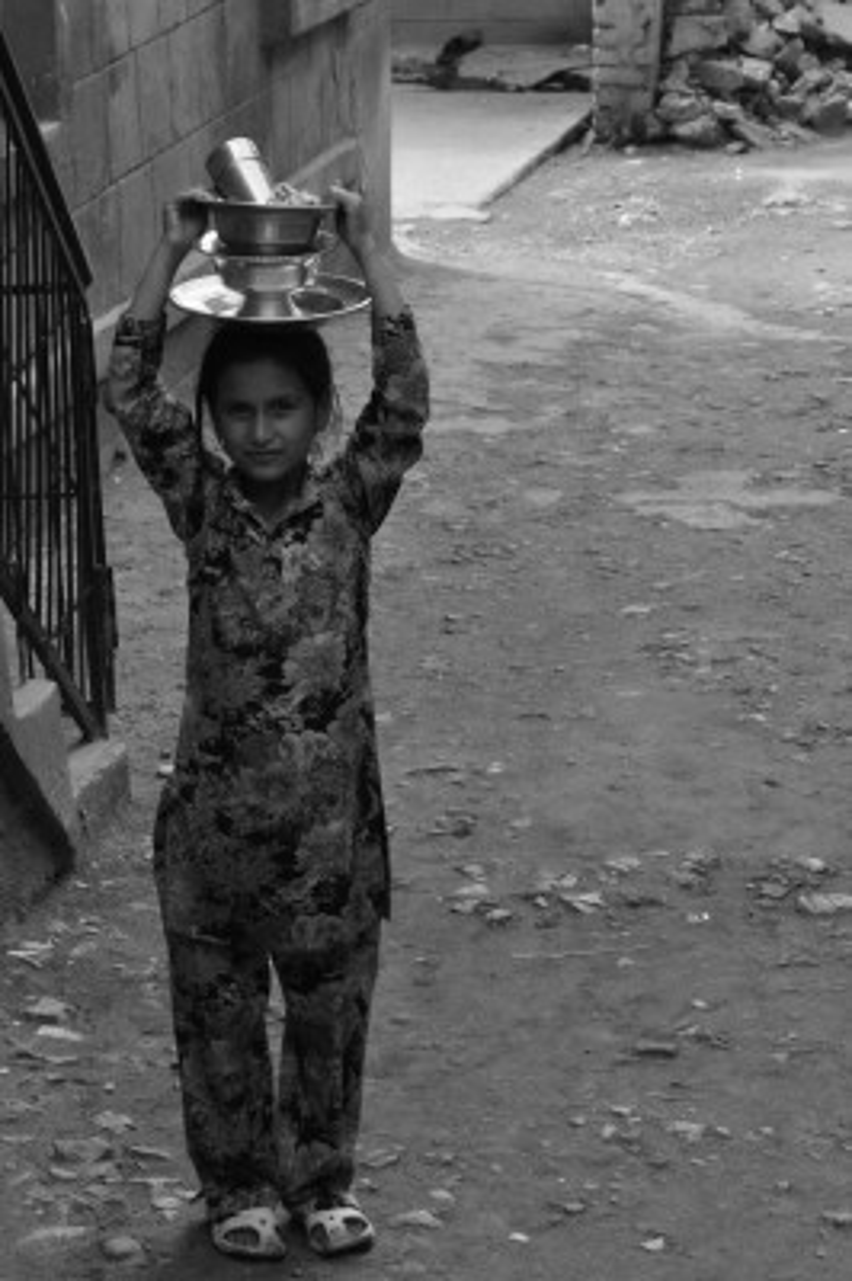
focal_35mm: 105
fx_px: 3734
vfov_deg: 19.5
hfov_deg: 13.0
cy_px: 640
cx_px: 426
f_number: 9
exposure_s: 1/160
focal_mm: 70
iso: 400
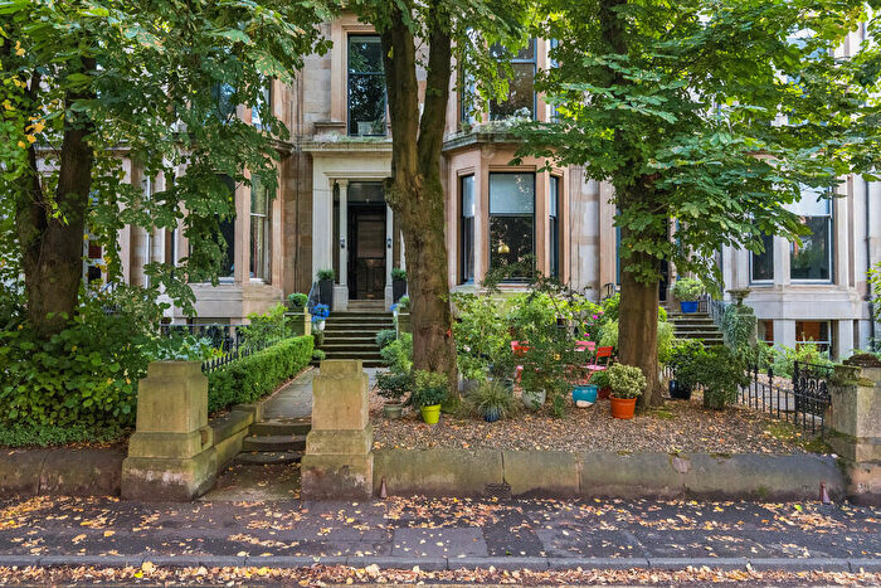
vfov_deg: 53.2
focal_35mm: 24
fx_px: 587
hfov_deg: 73.7
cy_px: 294
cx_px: 440
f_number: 8
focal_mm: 24
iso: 6400
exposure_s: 1/100
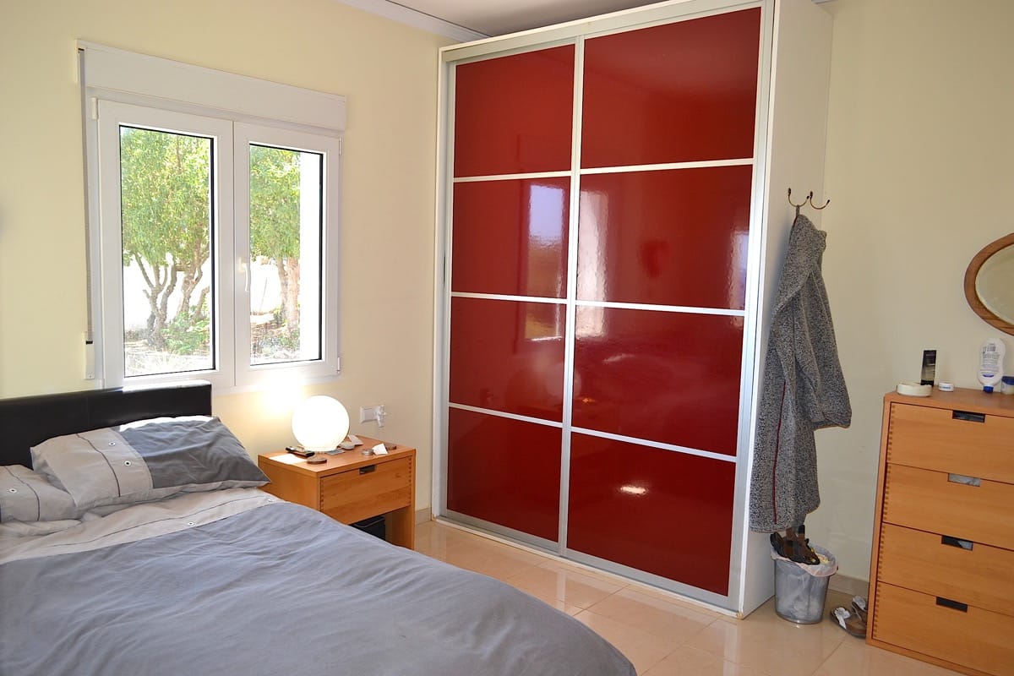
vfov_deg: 47.9
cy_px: 338
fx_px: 760
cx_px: 507
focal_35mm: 27
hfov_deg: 67.4
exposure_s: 1/125
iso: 200
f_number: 4
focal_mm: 18
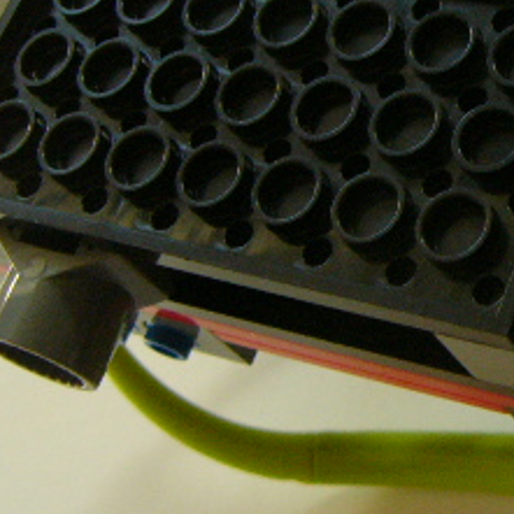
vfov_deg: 18.8
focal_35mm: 92
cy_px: 172
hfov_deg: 17.4
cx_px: 719
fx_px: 1546
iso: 200
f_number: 2.8
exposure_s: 1/25
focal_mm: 6
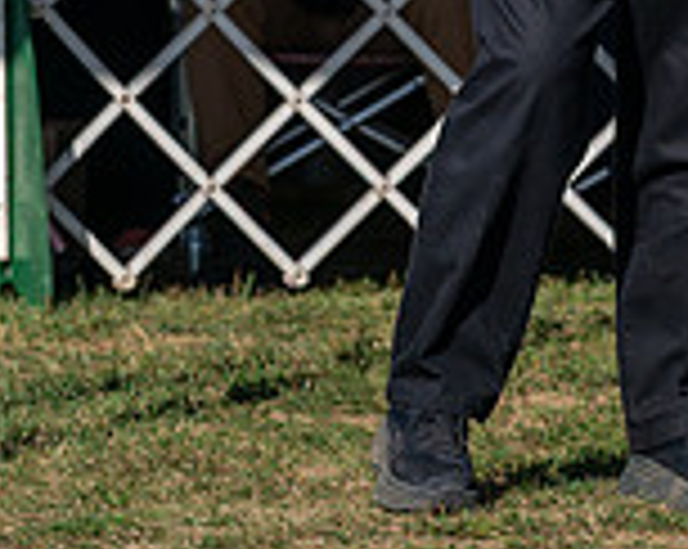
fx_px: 10188
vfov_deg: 3.1
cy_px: -108
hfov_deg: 3.9
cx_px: 996
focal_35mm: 501
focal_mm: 121
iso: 100
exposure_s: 1/1250
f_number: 4.5
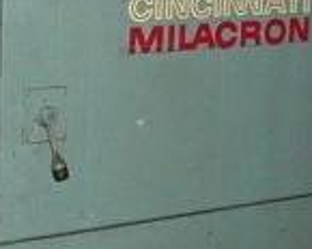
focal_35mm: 154
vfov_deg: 10.0
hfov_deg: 12.5
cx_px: 75
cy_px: 62
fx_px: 1422
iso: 272
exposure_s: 1/60
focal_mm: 6.3
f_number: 3.1
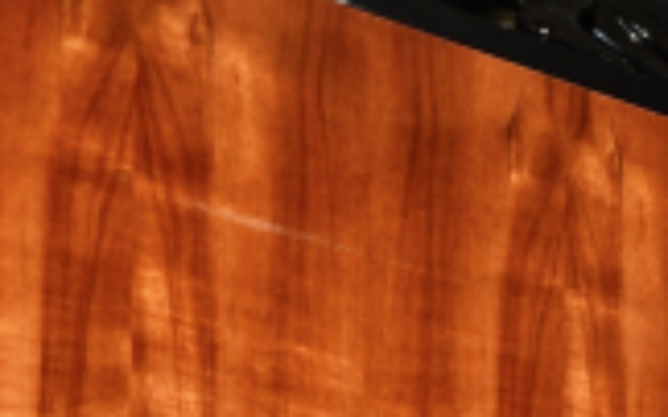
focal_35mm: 66
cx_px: 1390
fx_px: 1201
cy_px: 966
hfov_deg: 18.2
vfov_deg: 14.2
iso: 640
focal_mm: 14
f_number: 6.3
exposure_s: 1/60
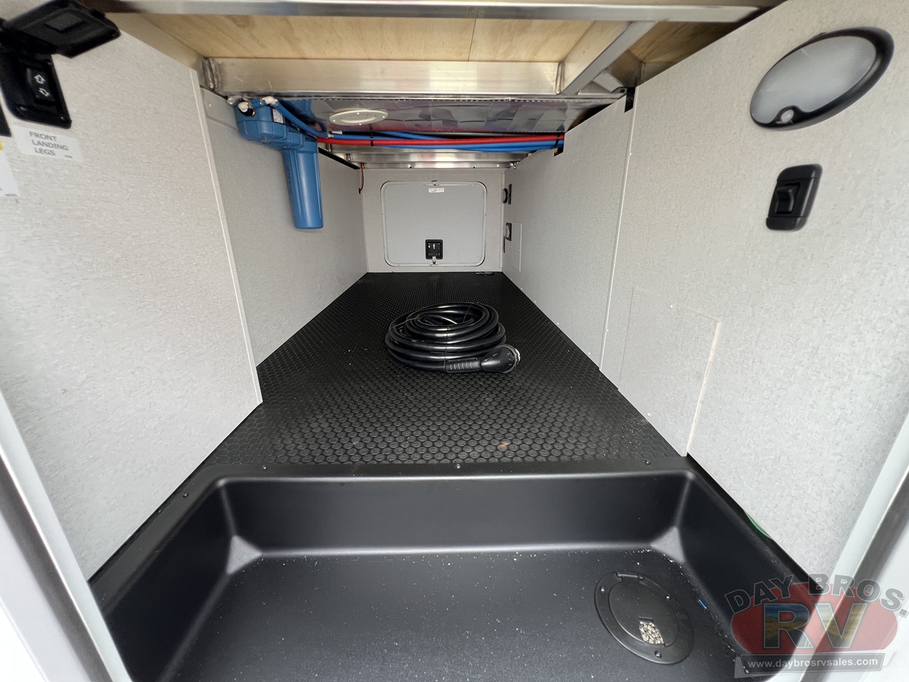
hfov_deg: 106.2
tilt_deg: -19.4
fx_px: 341
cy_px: 341
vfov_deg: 89.9
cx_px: 454
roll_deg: +2.0
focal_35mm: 13
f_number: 1.8
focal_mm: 1.57
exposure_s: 1/99
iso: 100
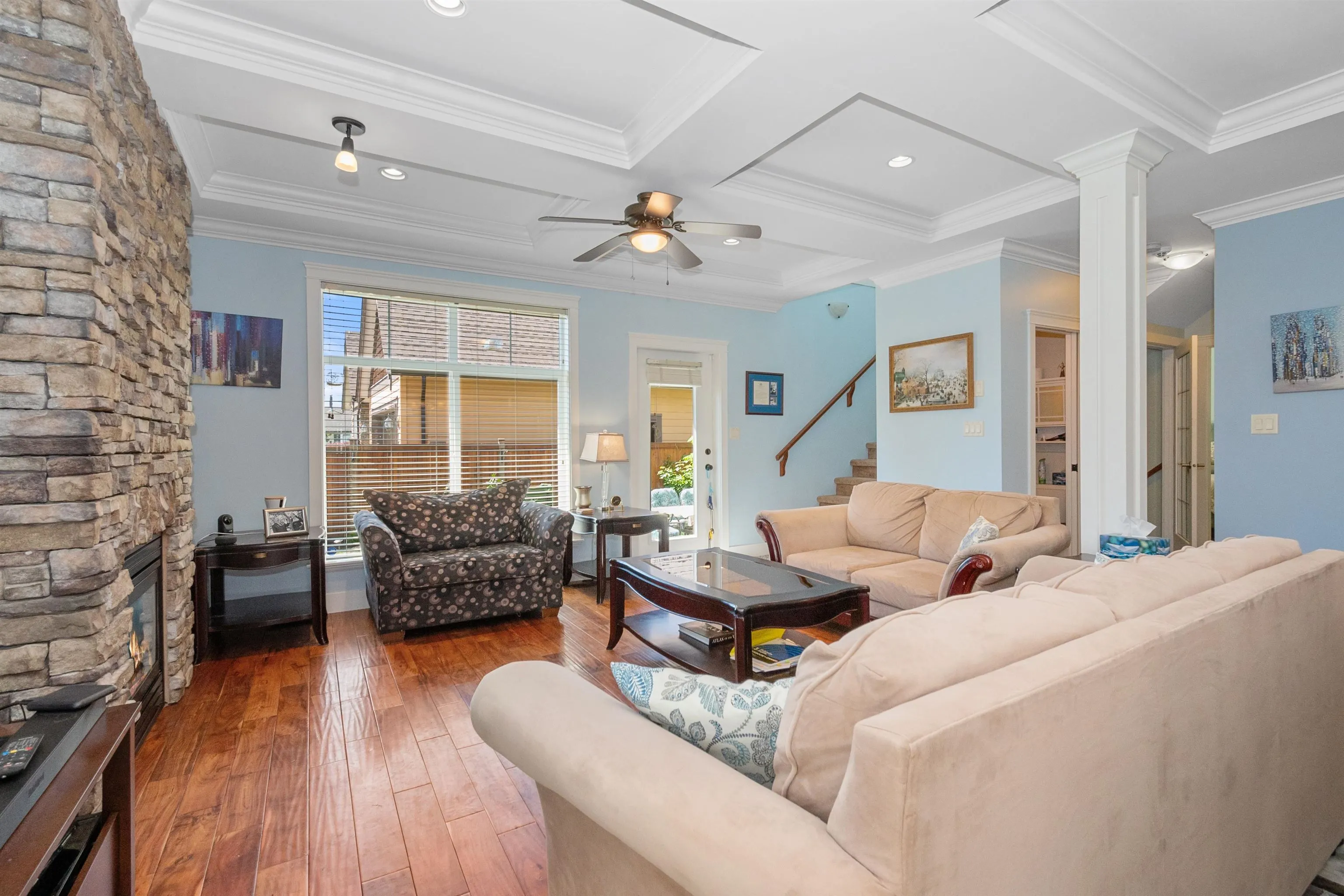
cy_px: 448
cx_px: 672
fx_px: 560
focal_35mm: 15
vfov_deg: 77.3
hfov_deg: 100.4
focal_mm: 10
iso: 250
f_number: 9
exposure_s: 1/50
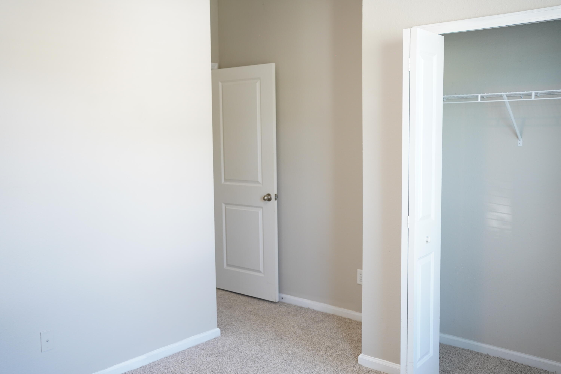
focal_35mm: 35
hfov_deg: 54.4
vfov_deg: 37.9
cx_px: 280
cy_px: 187
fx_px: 545
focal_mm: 35
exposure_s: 1/60
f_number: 3.5
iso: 1250
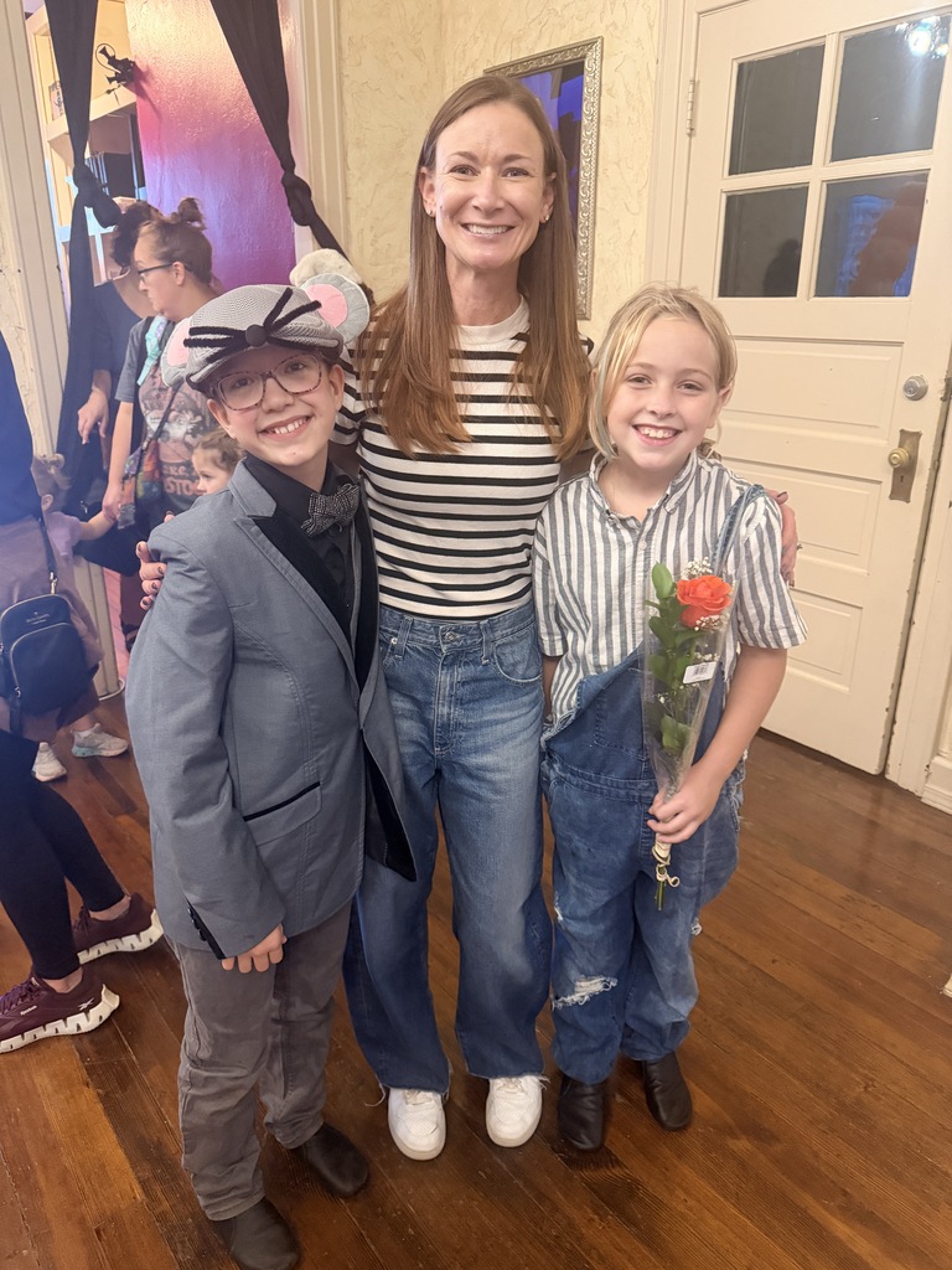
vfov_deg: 71.6
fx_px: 880
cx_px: 476
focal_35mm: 24
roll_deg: +0.3
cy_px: 635
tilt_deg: -19.7
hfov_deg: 56.8
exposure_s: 1/60
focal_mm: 6.76
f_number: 1.78
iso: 640
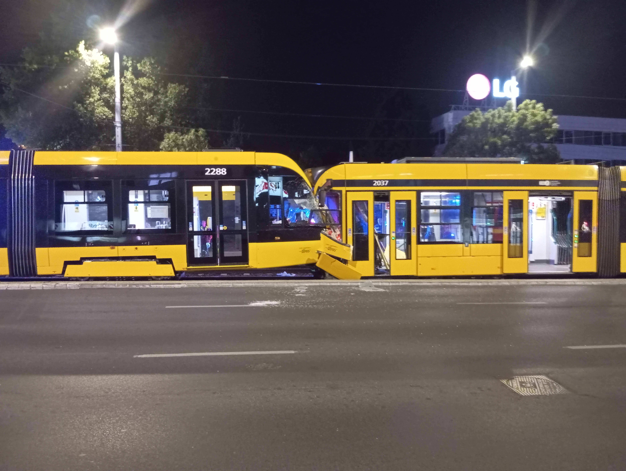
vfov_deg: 49.9
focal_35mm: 28
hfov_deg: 63.4
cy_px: 236
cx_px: 313
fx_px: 507
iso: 3506
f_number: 1.8
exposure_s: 1/17
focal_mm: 4.22
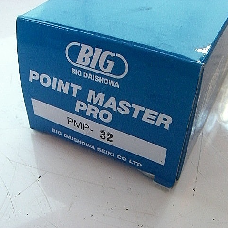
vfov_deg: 37.6
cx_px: 121
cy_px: 114
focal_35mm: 45
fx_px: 335
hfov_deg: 37.5
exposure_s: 1/50
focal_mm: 6.2
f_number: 2.7
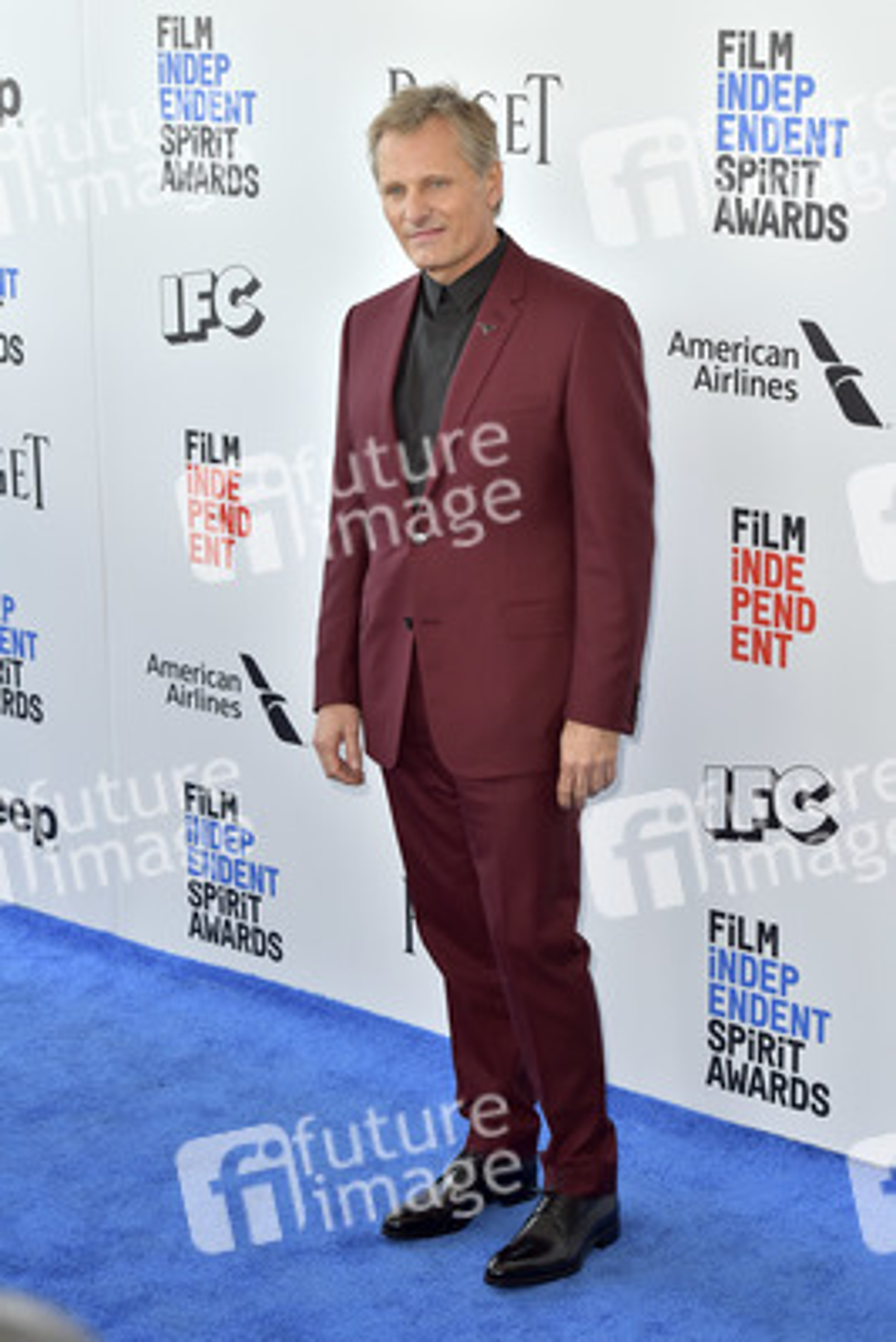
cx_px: 448
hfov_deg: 19.5
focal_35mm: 70
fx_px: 2611
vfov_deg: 28.8
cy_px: 671
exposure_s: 1/320
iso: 500
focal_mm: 70
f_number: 6.3
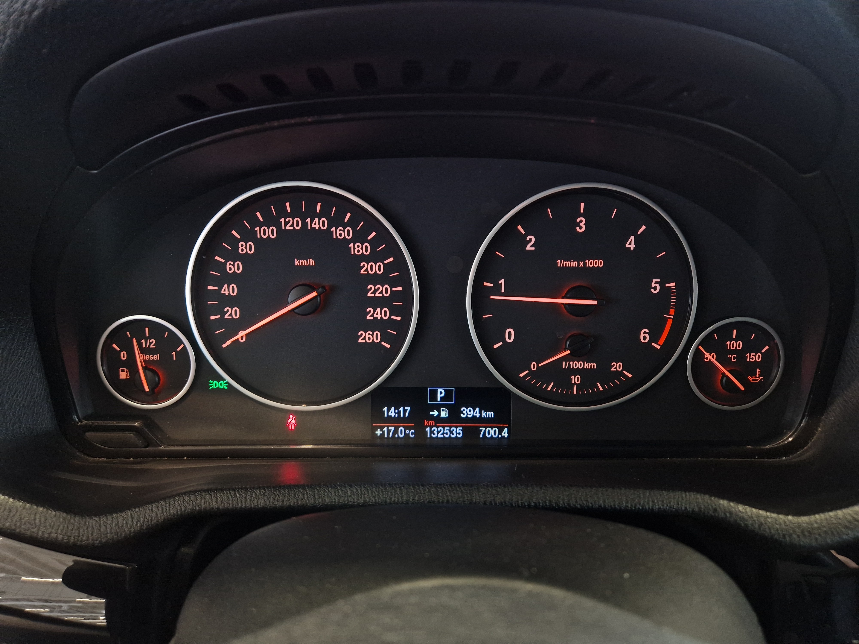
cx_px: 430
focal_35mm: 23
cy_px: 322
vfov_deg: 58.9
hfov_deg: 73.9
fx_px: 571
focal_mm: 5.4
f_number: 1.8
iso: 50
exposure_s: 1/100
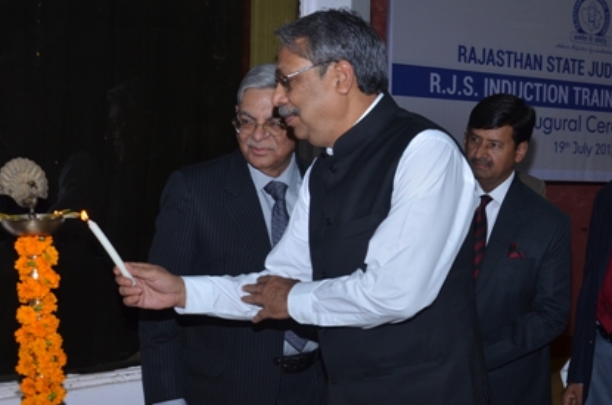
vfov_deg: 23.3
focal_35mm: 58
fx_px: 980
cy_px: 244
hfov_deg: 34.6
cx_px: 364
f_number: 5.6
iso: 320
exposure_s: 1/125
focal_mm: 25
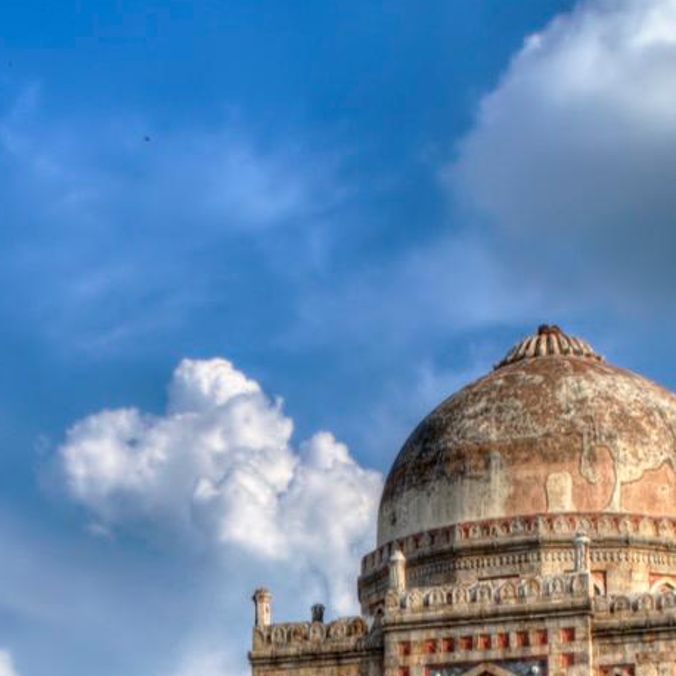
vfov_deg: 21.1
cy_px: 627
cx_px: 241
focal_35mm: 80
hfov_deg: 21.6
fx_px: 1768
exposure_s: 1/320
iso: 200
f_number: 11
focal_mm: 18
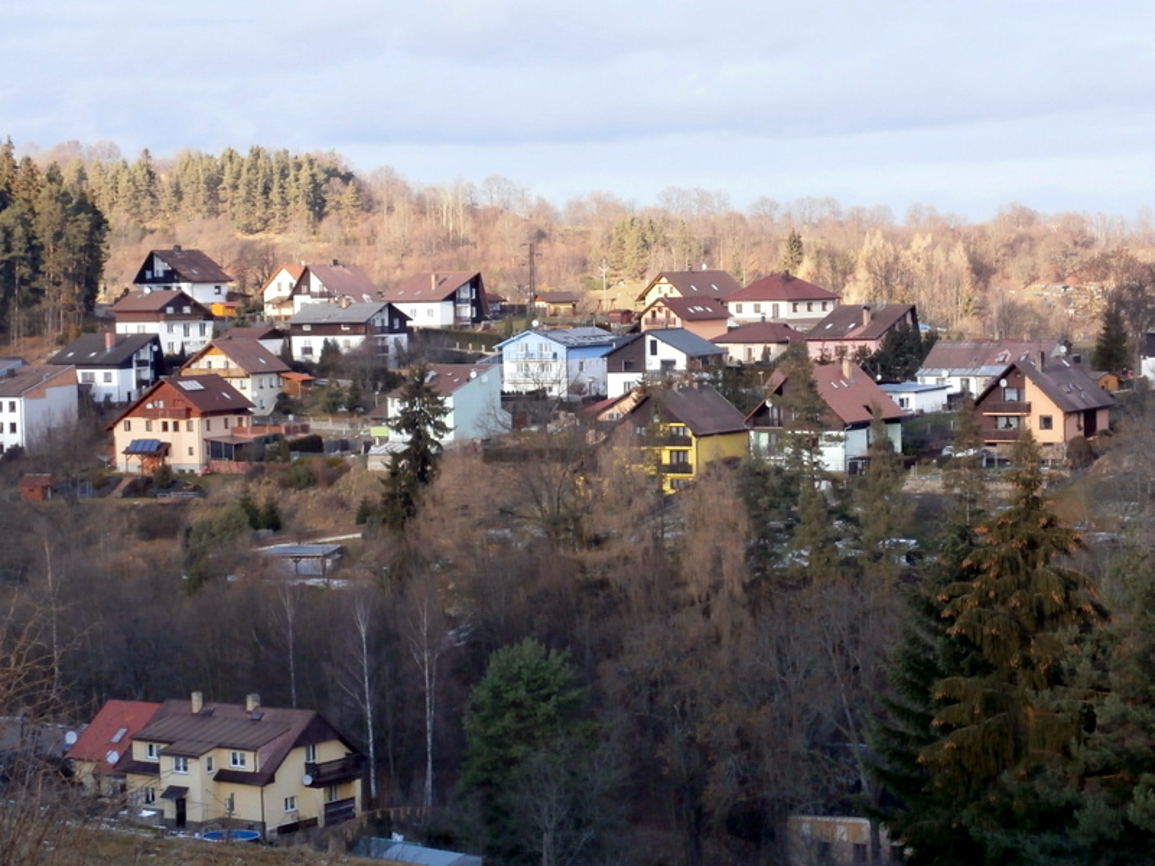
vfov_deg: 17.0
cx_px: 578
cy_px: 433
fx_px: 2903
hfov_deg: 22.5
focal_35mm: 87
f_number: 4.9
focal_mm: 15.4
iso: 80
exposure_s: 1/160
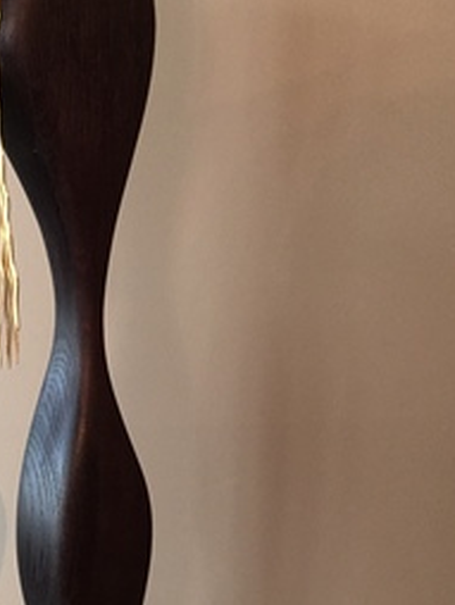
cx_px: 70
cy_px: 462
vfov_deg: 33.0
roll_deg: -0.3
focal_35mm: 57
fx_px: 997
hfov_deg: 25.1
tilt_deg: -20.4
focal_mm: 4.15
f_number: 2.2
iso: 250
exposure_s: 1/20
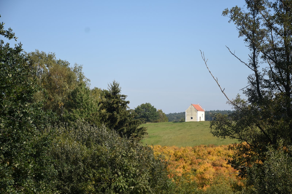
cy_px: 97
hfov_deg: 20.6
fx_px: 803
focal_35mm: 99
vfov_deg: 13.8
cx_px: 146
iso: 100
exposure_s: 1/500
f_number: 5.6
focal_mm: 66
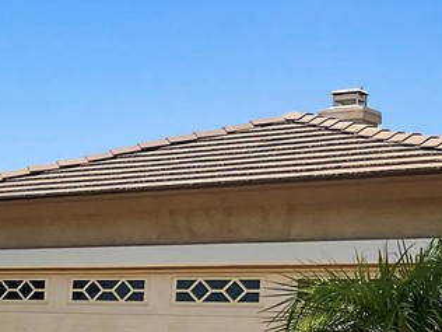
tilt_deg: -2.4
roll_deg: -1.8
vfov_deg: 15.3
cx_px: -211
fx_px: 1200
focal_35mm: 94
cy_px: 359
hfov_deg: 18.6
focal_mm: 3
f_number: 1.8
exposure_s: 1/2959
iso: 20
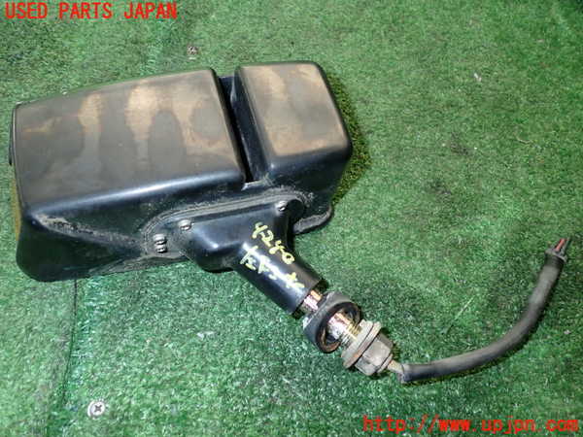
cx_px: 292
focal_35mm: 30
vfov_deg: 46.8
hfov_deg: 60.0
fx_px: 505
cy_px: 218
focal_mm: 5.4
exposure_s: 1/30
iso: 200
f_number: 6.3
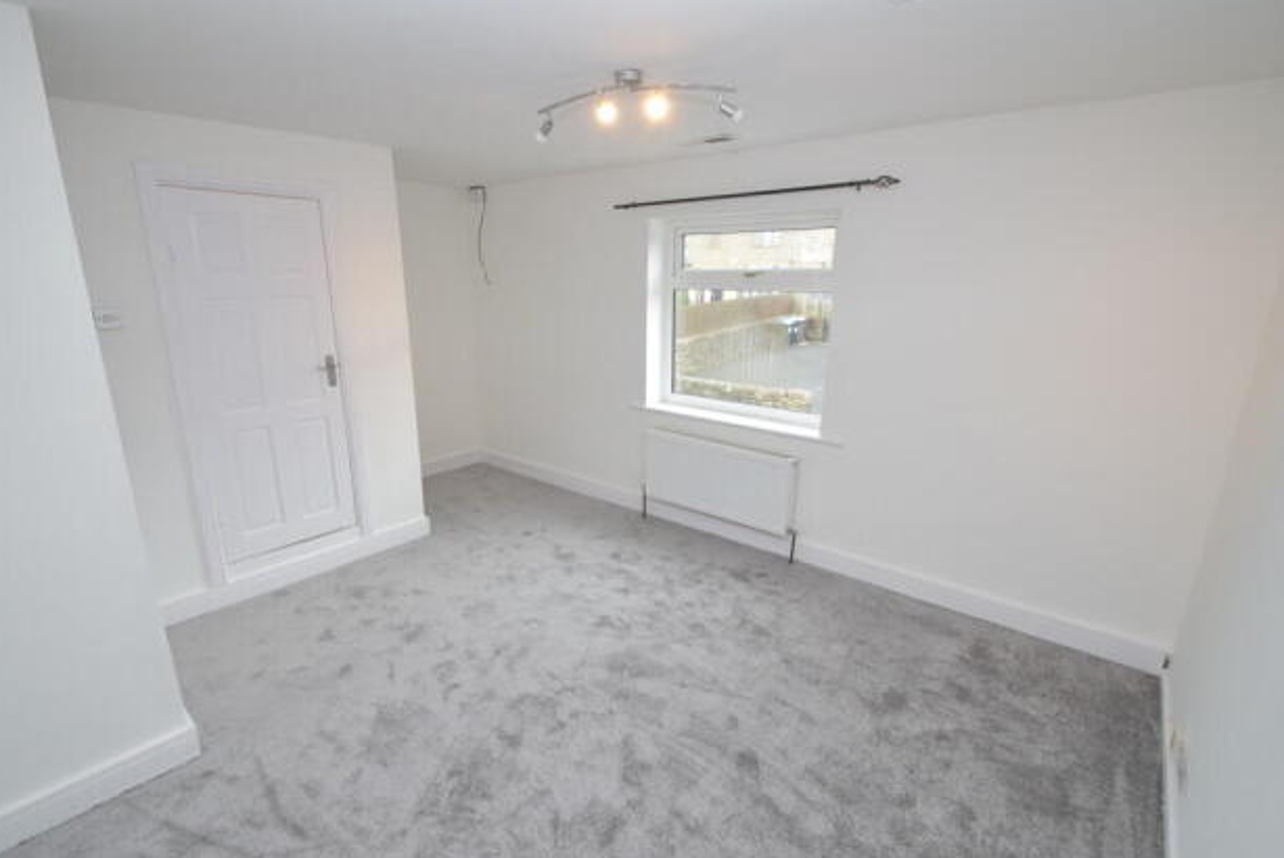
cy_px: 451
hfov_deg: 96.7
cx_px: 637
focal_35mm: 16
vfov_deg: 73.8
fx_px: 571
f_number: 9
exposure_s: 1/100
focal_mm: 10
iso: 800
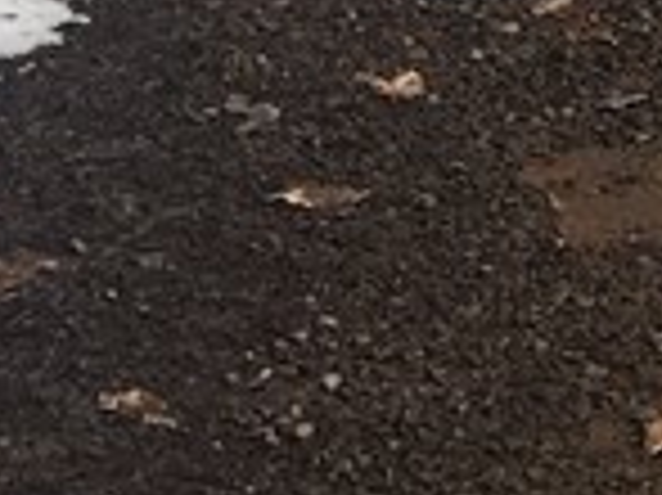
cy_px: -994
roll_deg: +3.2
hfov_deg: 8.7
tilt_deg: -4.1
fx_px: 3860
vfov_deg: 6.7
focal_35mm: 202
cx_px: 1747
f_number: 2.2
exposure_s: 1/6410
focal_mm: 4.15
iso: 25
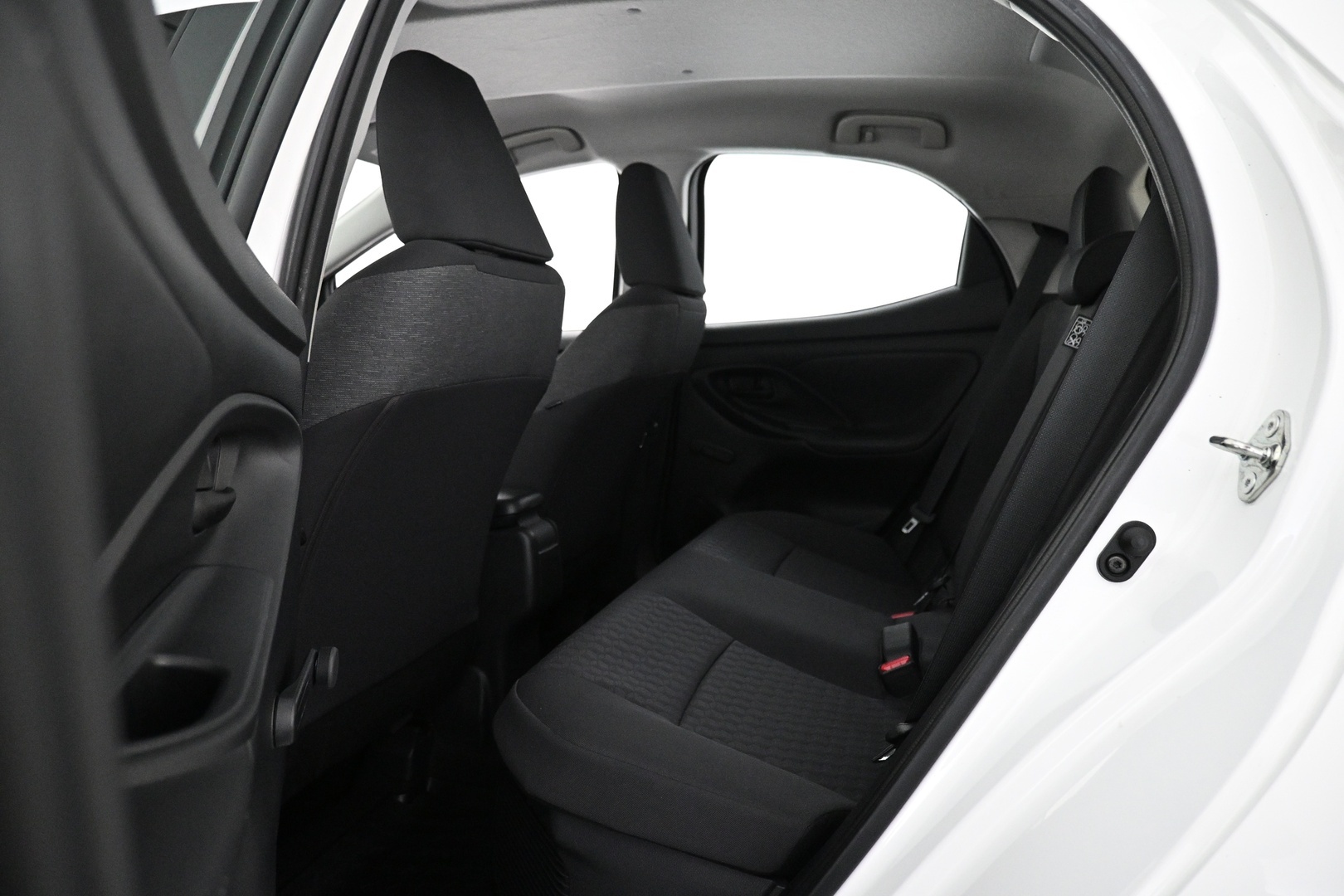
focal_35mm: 24
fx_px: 896
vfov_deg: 53.1
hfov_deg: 73.7
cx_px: 672
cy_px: 448
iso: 4000
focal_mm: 16
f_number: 3.5
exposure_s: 1/60
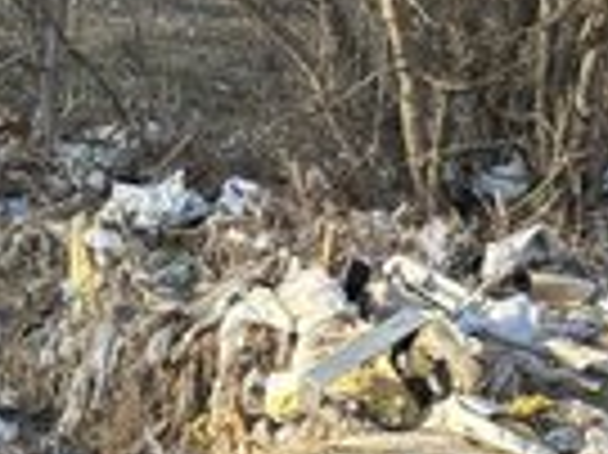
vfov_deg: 9.5
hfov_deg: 12.6
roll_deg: +0.3
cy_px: 476
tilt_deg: -8.5
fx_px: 2702
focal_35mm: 154
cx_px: -81
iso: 32
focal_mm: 5.96
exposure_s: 1/559
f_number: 1.6
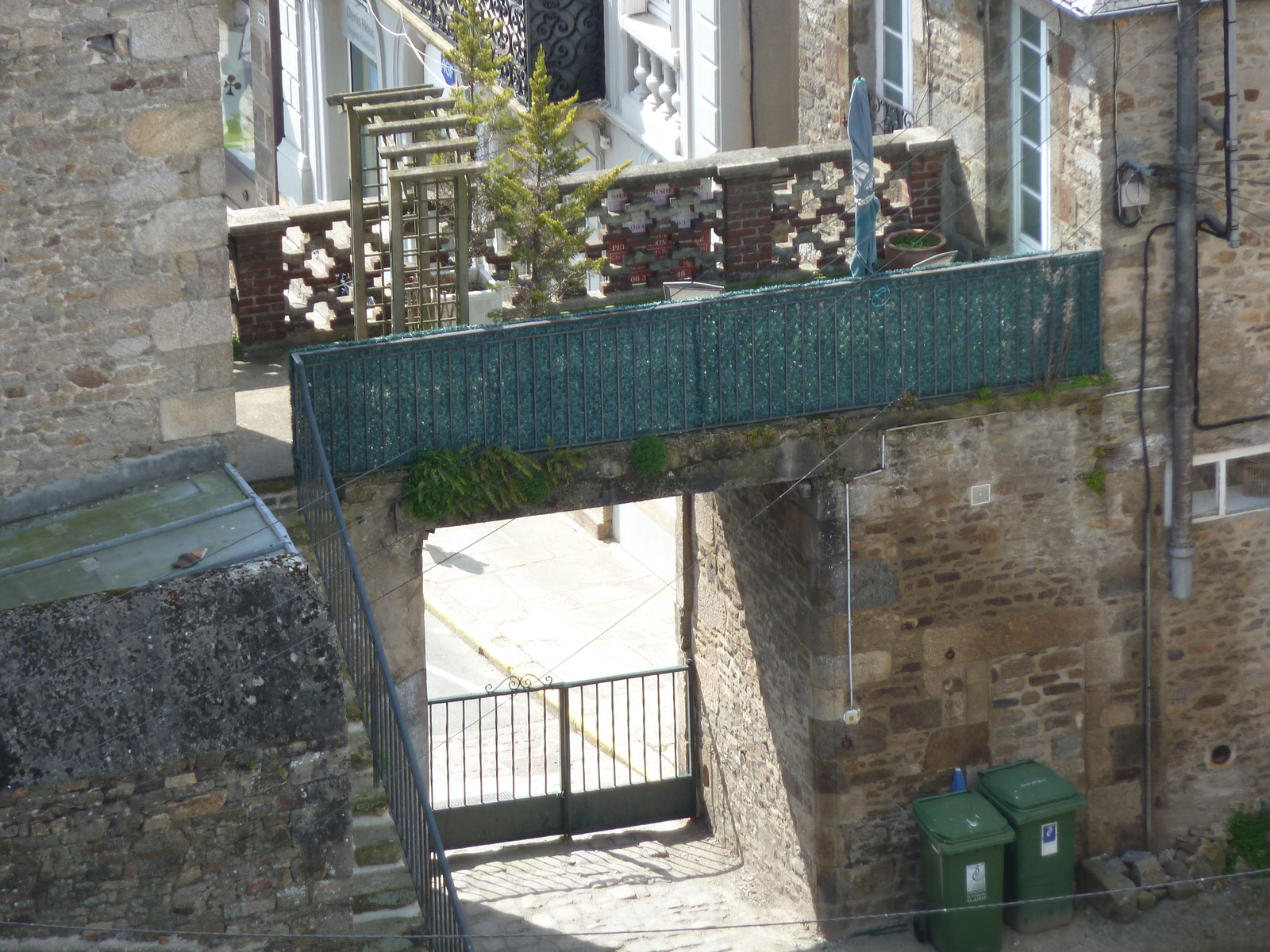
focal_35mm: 300
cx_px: 635
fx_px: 11006
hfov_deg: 6.6
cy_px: 476
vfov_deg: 5.0
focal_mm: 49.2
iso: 80
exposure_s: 1/125
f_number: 4.9
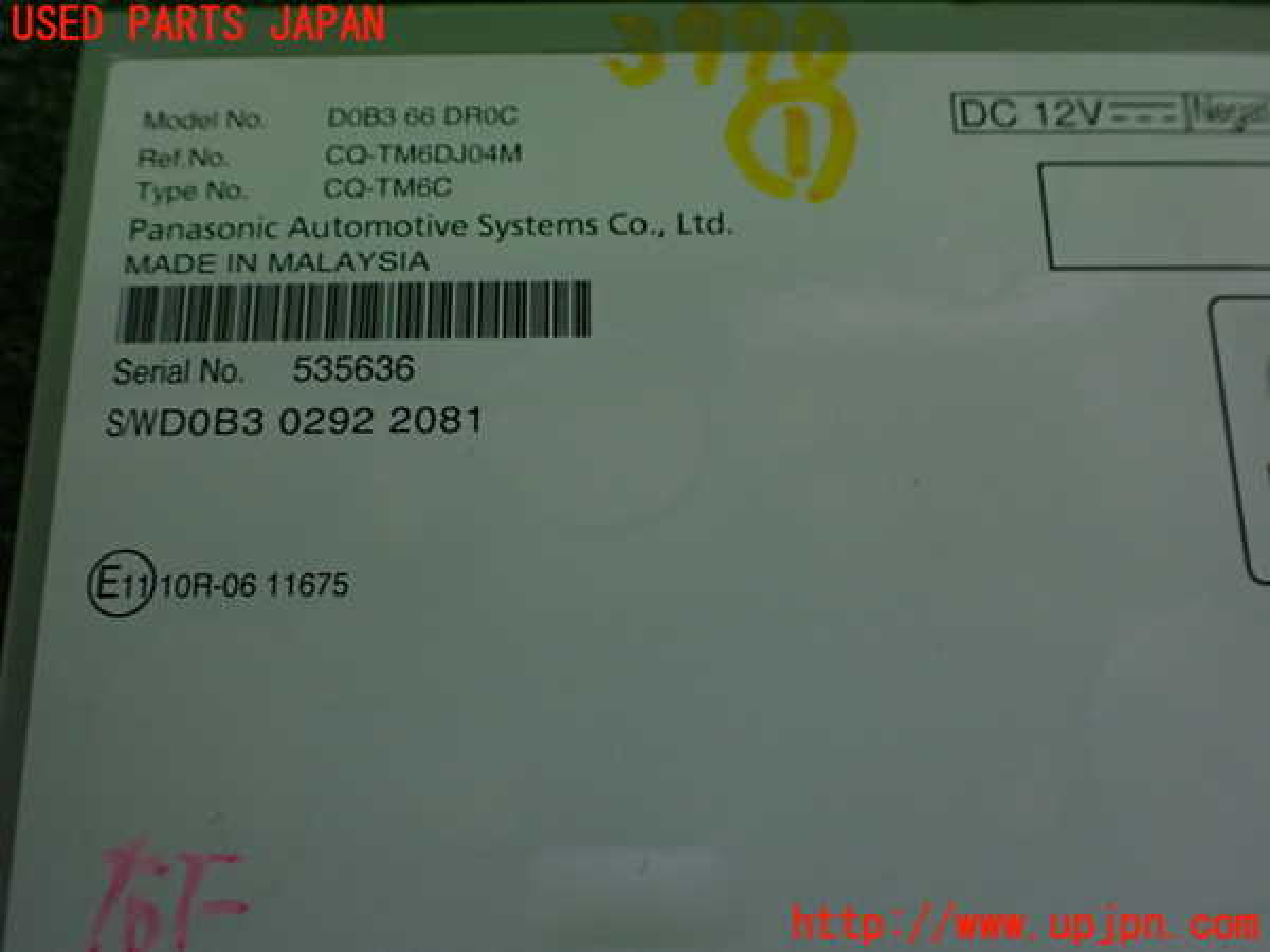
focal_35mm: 30
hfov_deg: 60.0
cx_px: 635
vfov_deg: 46.8
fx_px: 1101
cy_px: 476
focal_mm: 5.4
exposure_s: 1/125
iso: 320
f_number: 2.3
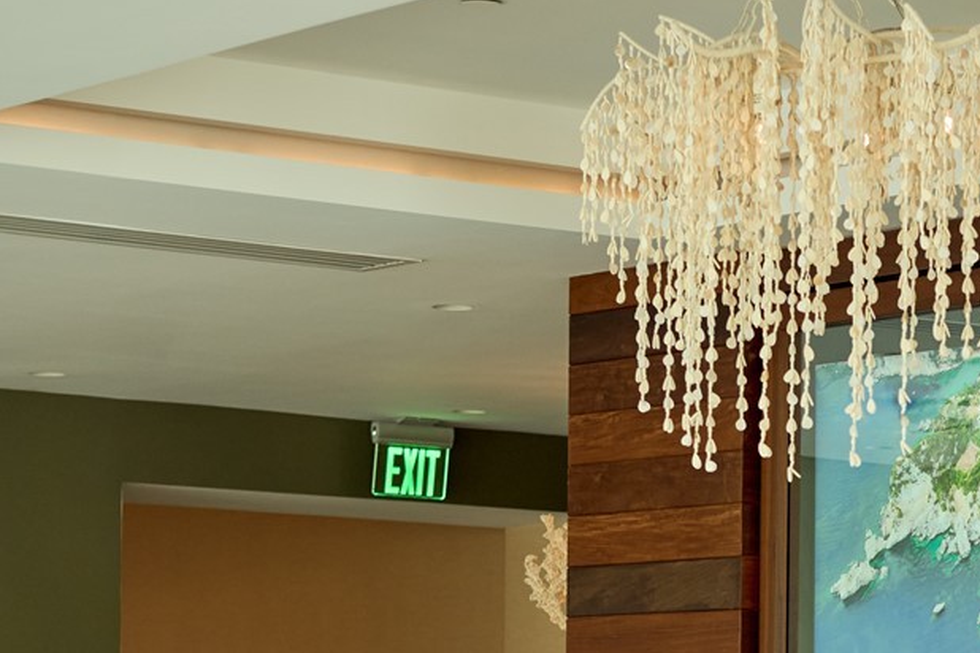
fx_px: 4110
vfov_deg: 9.0
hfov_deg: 13.5
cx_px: 876
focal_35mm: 151
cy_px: 839
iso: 800
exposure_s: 1/250
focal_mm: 55
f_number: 3.2
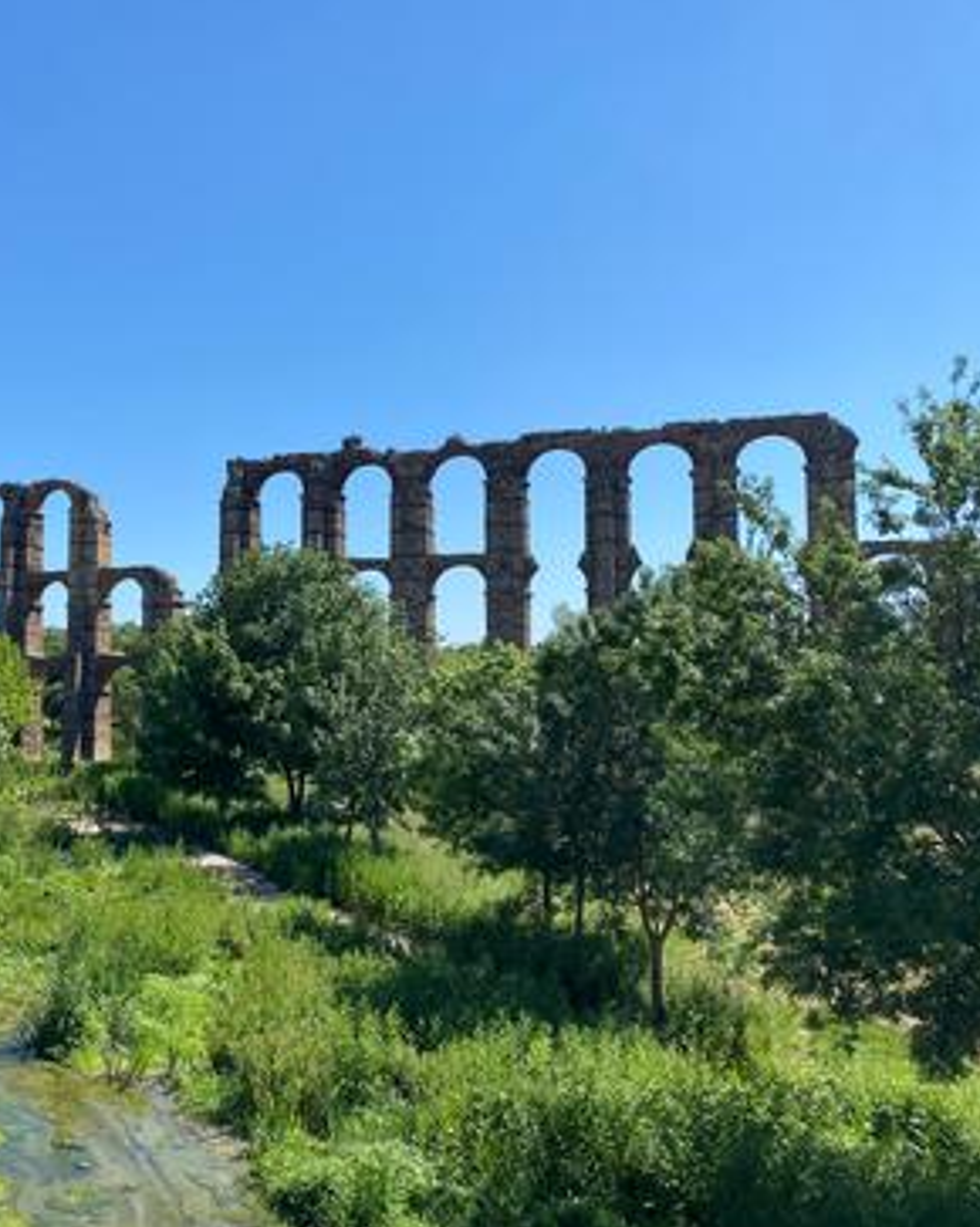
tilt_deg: +2.9
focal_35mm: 35
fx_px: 1270
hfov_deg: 40.0
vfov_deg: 51.6
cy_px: 600
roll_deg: -1.0
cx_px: 159
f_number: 1.8
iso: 32
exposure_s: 1/2755
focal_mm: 4.25
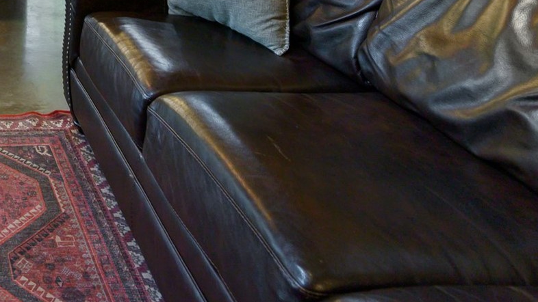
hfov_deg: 41.3
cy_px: -160
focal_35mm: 38
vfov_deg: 24.0
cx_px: -64
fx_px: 542
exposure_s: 1/40
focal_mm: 14
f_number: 5
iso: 640
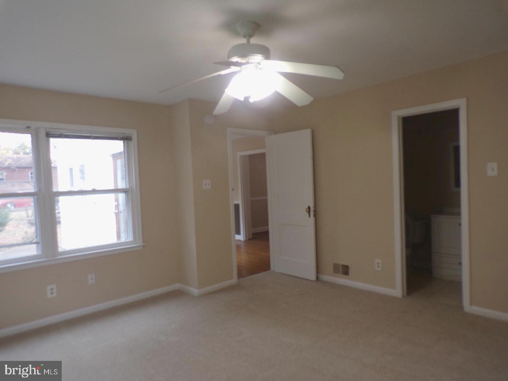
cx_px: 254
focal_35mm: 24
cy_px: 190
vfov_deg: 56.8
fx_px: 352
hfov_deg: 71.6
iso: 108
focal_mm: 4.3
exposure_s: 1/34
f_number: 3
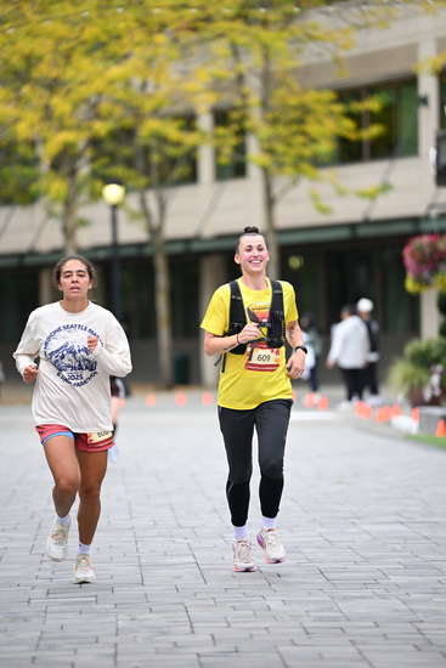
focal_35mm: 200
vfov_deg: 10.3
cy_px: 334
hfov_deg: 6.9
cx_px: 223
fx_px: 3714
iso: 640
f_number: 2.8
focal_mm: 200
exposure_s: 1/2000
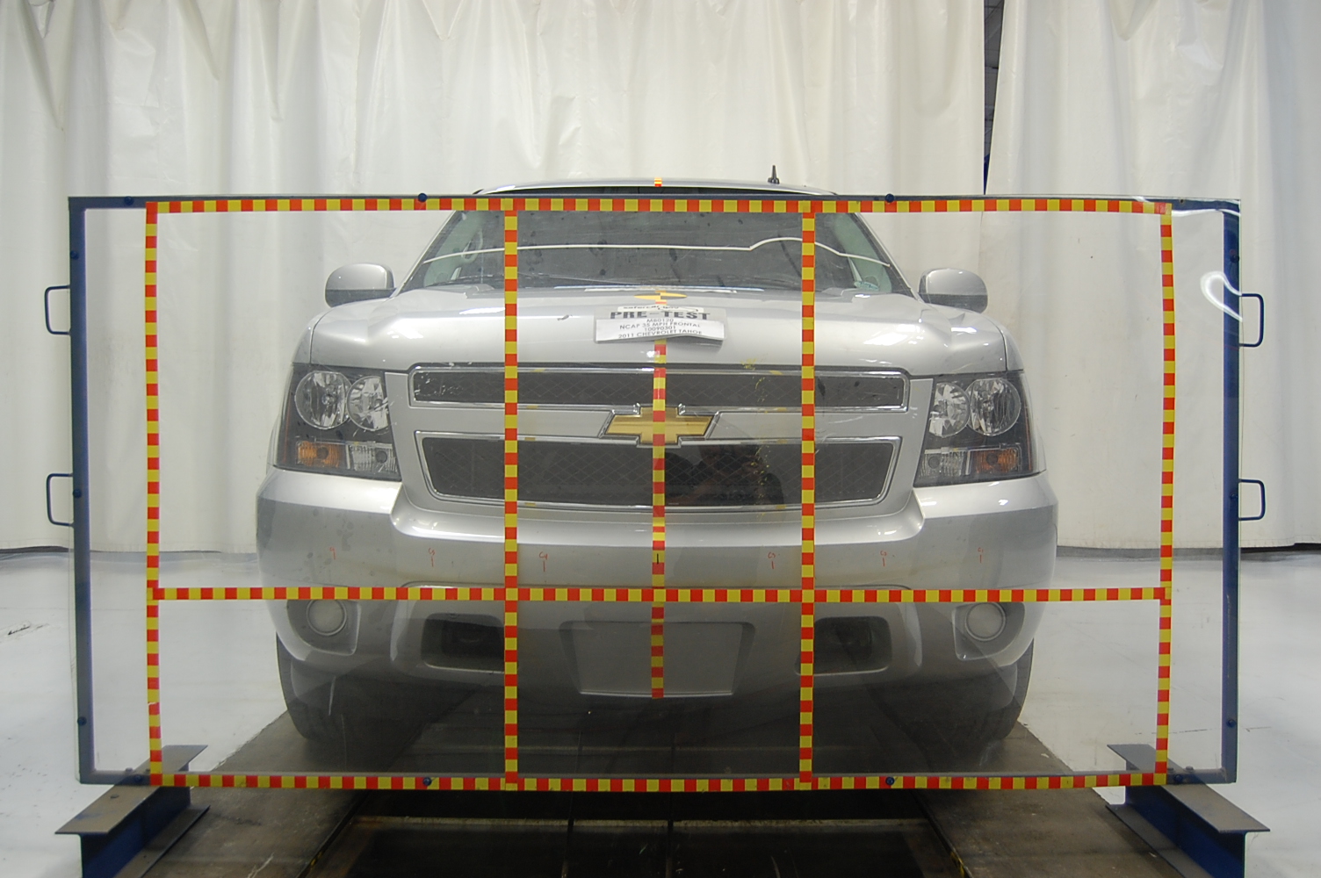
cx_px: 660
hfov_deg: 57.3
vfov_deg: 39.9
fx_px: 1210
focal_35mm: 33
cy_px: 439
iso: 400
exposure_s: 1/60
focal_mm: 22
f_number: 4
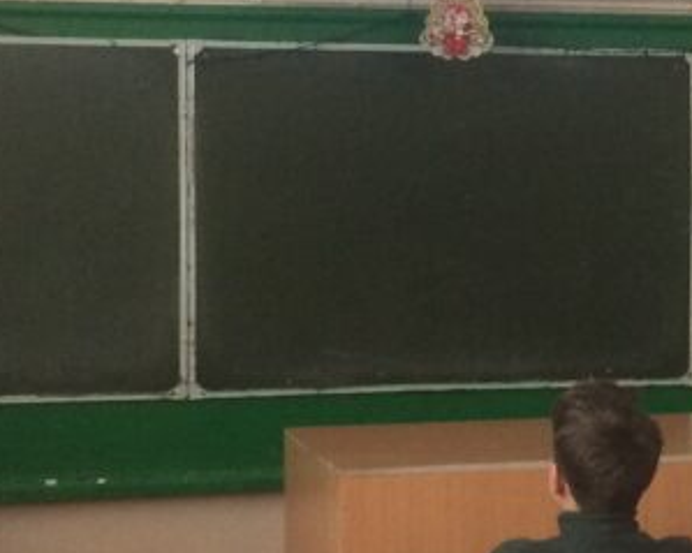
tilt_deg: +0.1
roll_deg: +0.1
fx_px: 1986
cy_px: 206
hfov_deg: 19.5
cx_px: 576
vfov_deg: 15.8
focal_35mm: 97
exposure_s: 1/33
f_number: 2.2
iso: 320
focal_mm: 4.15
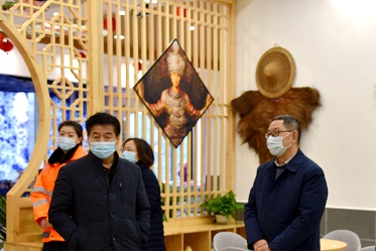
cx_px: 286
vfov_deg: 19.1
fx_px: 742
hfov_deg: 28.0
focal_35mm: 71
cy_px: 190
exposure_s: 1/80
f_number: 4.5
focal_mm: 46
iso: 400
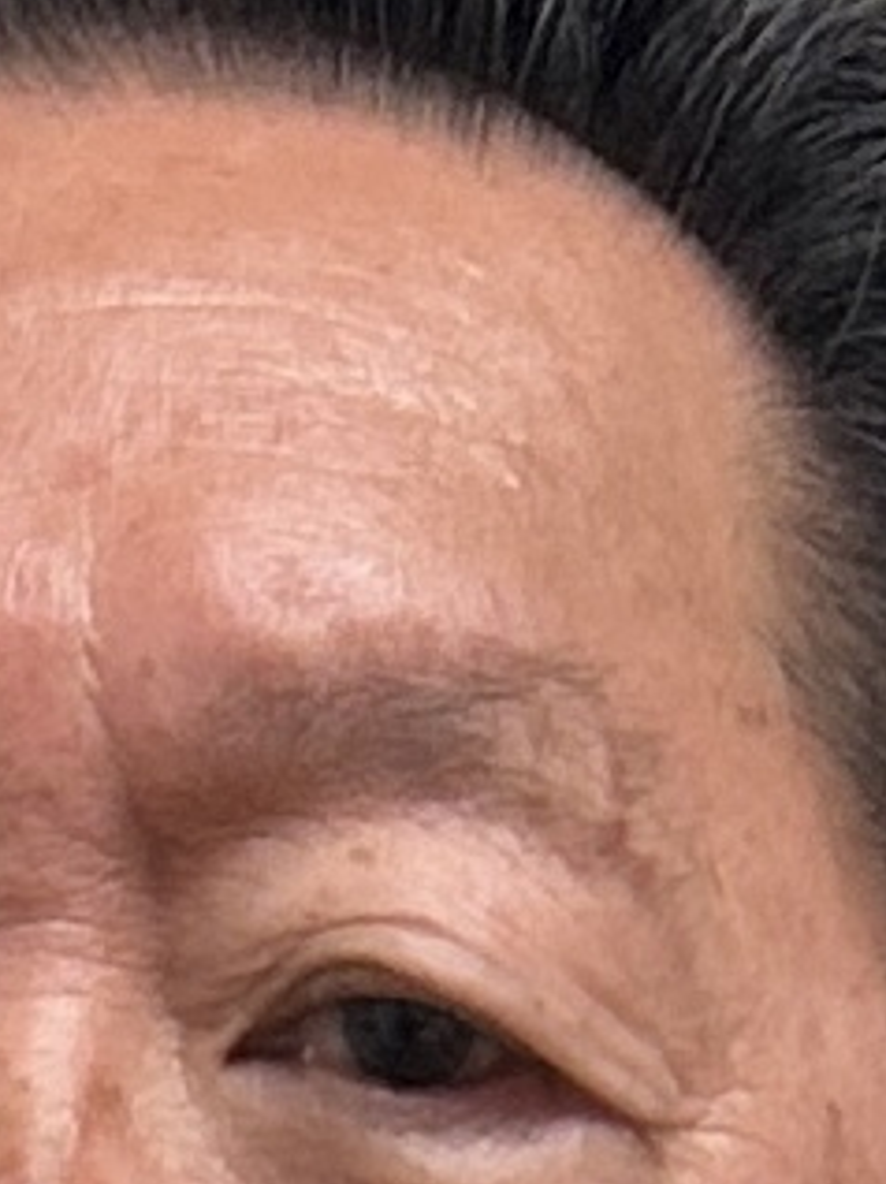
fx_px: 6117
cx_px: 322
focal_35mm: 179
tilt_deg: -14.8
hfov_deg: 8.3
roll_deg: +1.3
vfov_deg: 9.1
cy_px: 3470
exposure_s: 1/120
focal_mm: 5.7
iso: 125
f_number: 1.5
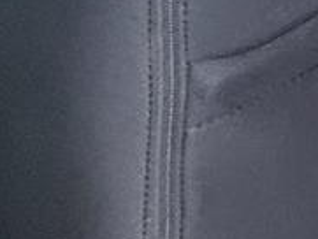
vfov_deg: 11.8
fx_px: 910
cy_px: -357
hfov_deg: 11.1
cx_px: 980
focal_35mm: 99
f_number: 2.2
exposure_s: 1/99
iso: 250
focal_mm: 2.22
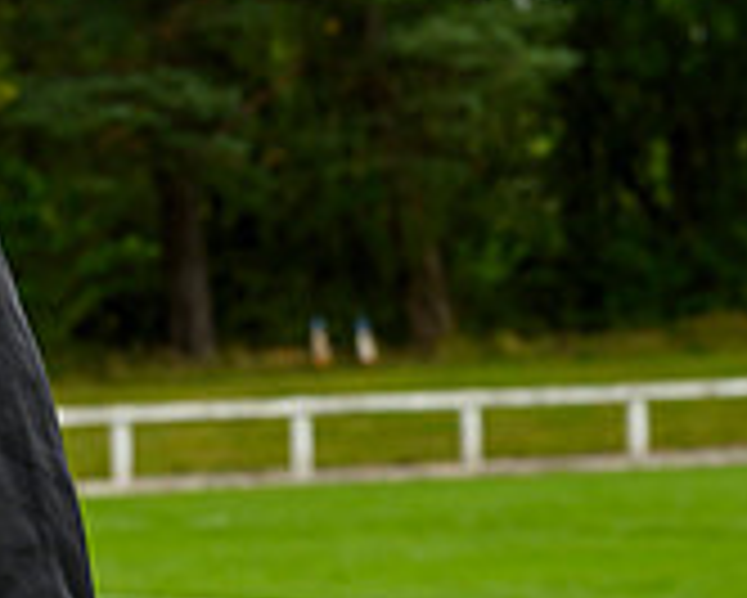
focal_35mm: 230
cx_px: -540
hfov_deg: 8.1
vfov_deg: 6.7
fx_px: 5088
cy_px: -97
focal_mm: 70
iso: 125
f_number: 8
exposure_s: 1/160
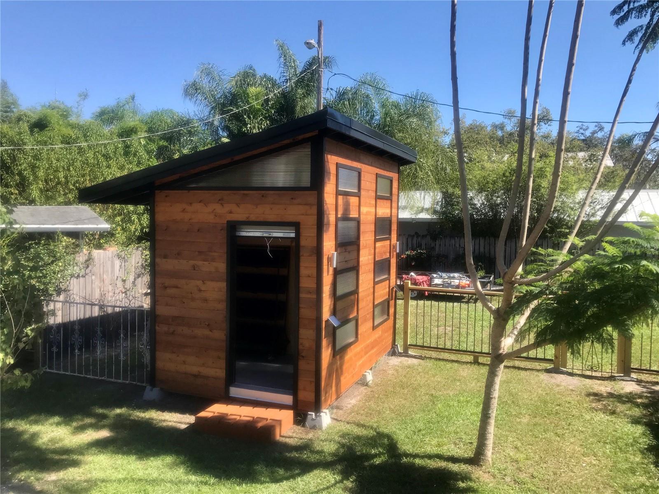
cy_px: 247
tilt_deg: -1.9
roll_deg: +0.3
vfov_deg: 49.7
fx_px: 533
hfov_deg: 63.4
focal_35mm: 28
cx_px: 330
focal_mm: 3.99
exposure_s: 1/1153
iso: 20
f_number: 1.8
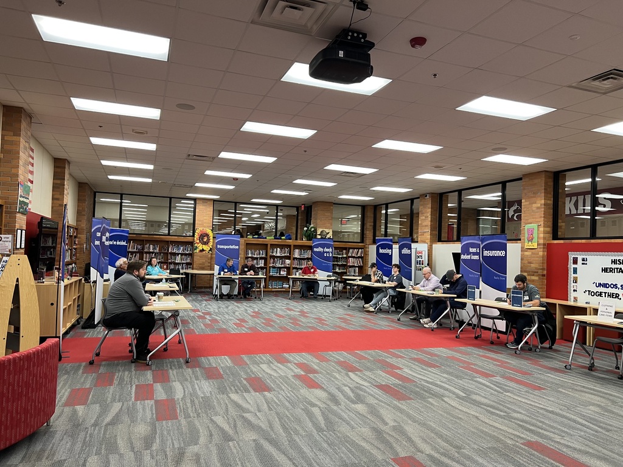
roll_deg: -1.9
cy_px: 234
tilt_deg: +1.2
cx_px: 312
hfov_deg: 67.3
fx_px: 468
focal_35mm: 26
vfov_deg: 53.1
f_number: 1.5
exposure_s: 1/60
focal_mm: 5.7
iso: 100
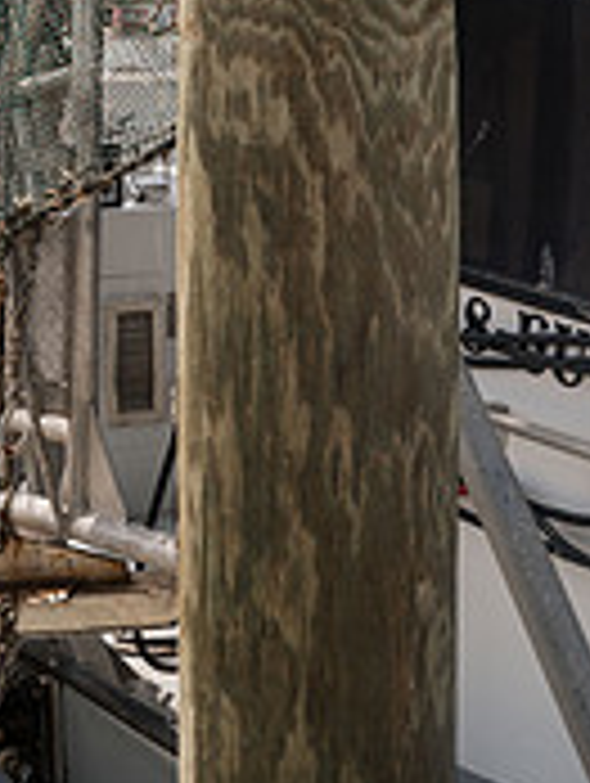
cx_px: 248
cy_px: -63
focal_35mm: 87
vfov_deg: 21.4
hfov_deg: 17.0
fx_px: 1972
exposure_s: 1/1000
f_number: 7.1
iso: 200
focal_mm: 35
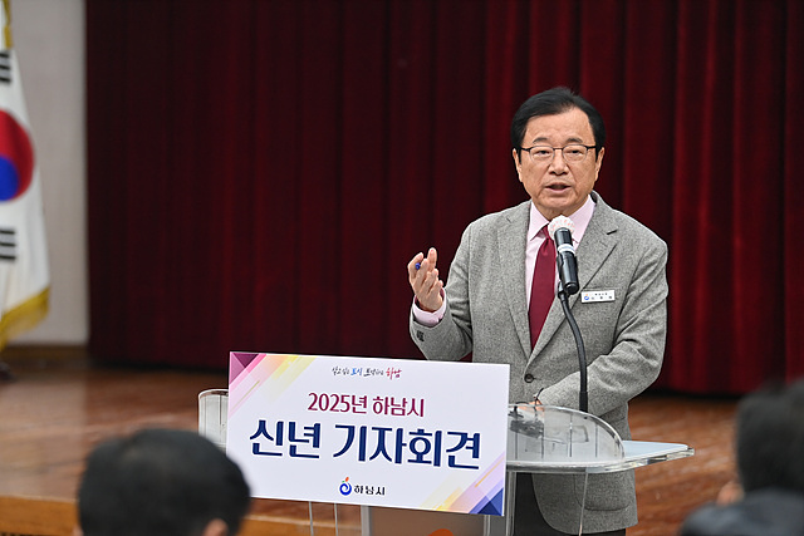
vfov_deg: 11.4
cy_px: 268
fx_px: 2680
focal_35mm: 120
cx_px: 402
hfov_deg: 17.1
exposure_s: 1/125
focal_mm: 120
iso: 800
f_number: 2.8
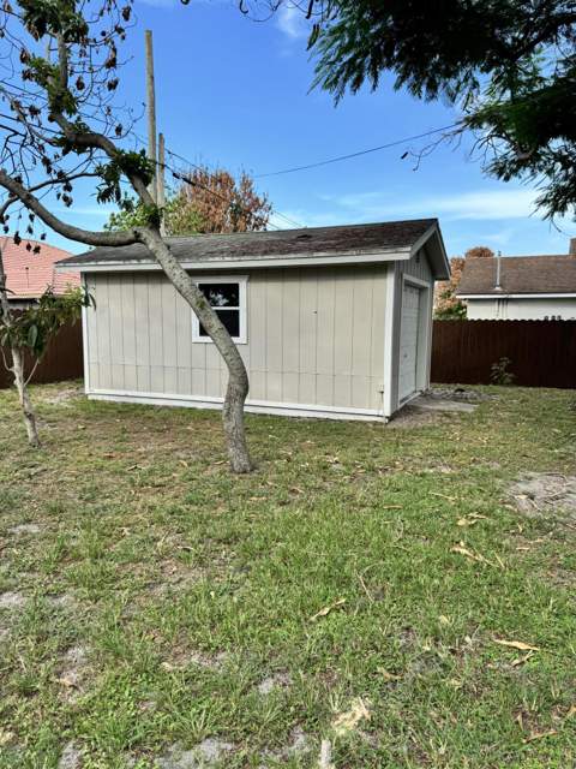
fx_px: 532
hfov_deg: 56.8
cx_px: 288
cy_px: 384
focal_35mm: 24
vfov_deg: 71.6
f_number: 1.78
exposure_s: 1/1637
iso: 80
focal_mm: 6.76
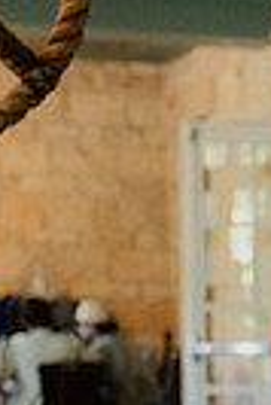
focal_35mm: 161
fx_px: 1813
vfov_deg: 12.6
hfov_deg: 7.7
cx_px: 755
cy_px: 419
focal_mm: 37
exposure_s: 1/125
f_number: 2.8
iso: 2500
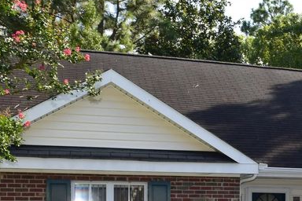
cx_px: 309
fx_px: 604
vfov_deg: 18.3
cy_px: 219
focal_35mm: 72
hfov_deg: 26.4
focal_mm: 18
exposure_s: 1/200
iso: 400
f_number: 10
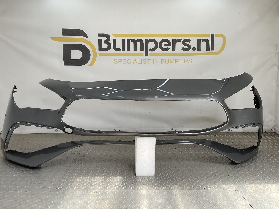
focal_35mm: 29
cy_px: 104
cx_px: 140
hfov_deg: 61.7
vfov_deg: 48.2
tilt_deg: -8.6
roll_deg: -1.2
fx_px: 234
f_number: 1.8
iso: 16
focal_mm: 3
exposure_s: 1/509
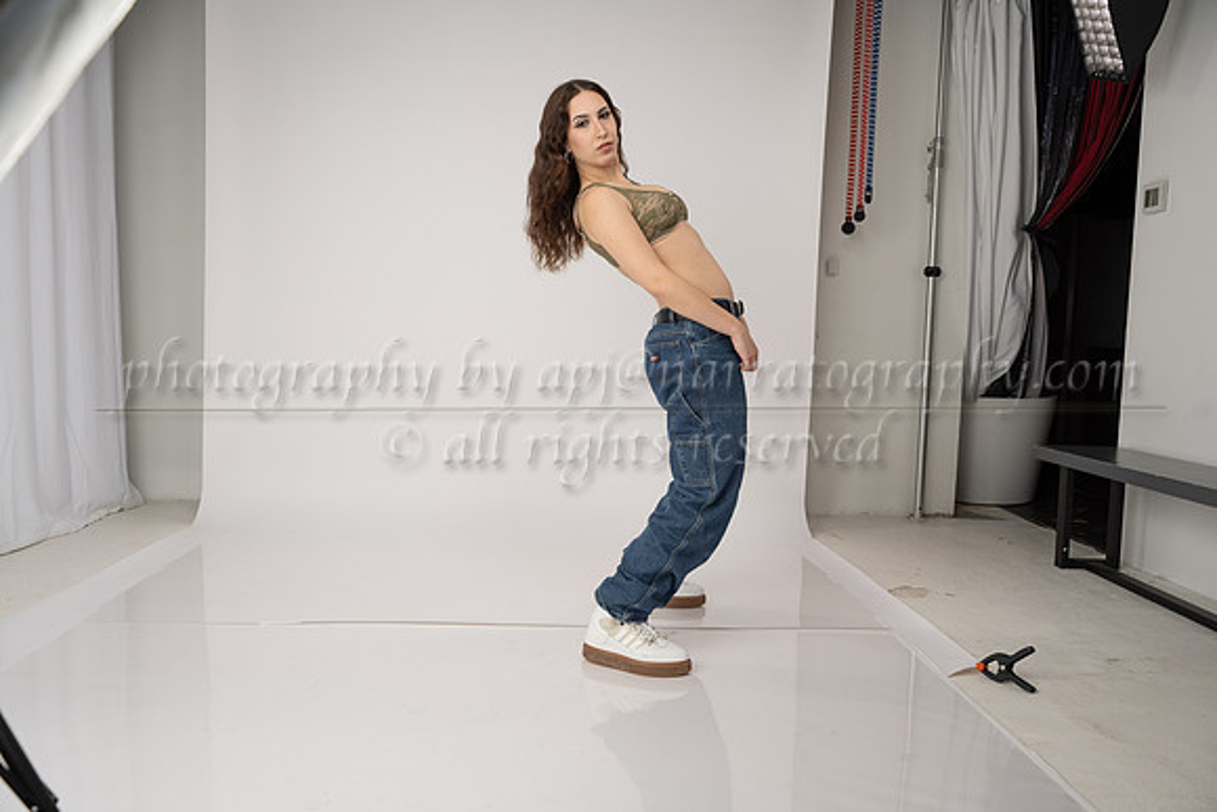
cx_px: 608
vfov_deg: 46.4
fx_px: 947
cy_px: 406
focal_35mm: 28
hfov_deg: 65.5
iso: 200
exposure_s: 1/200
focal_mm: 28
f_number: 5
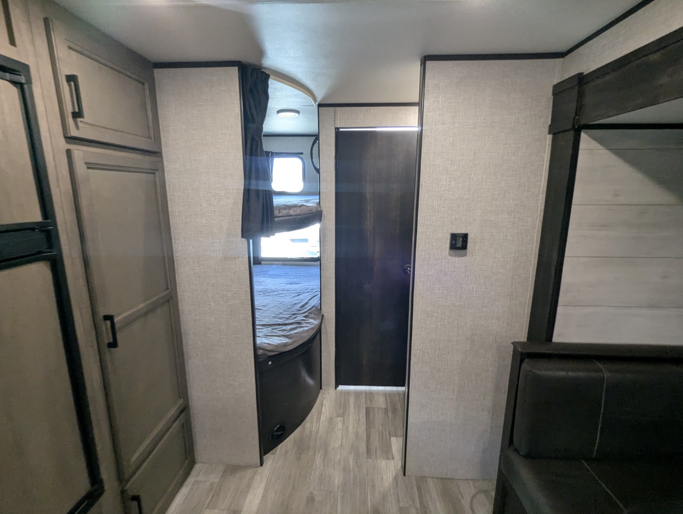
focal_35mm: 16
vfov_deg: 78.2
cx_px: 342
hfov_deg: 94.4
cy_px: 257
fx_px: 316
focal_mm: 2.35
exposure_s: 1/41.4
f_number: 2.2
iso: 282
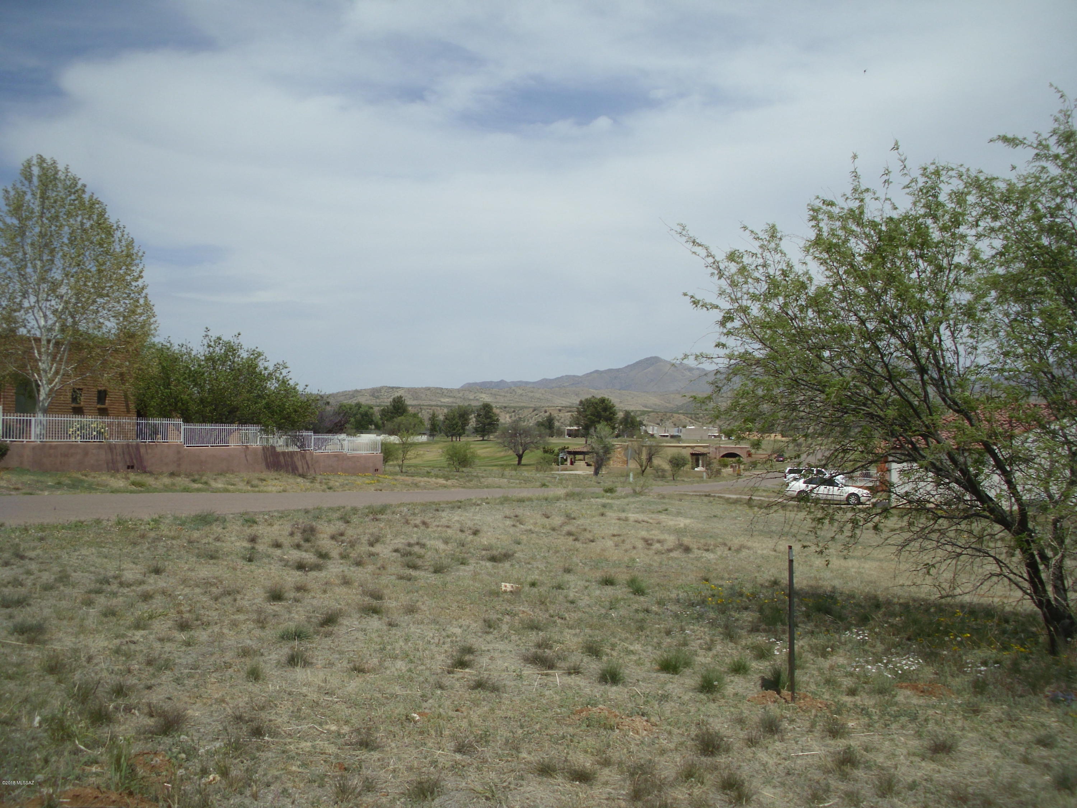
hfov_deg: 49.0
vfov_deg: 37.7
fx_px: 1182
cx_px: 538
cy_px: 404
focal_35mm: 38
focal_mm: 6.3
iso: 50
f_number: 7.3
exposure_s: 1/317
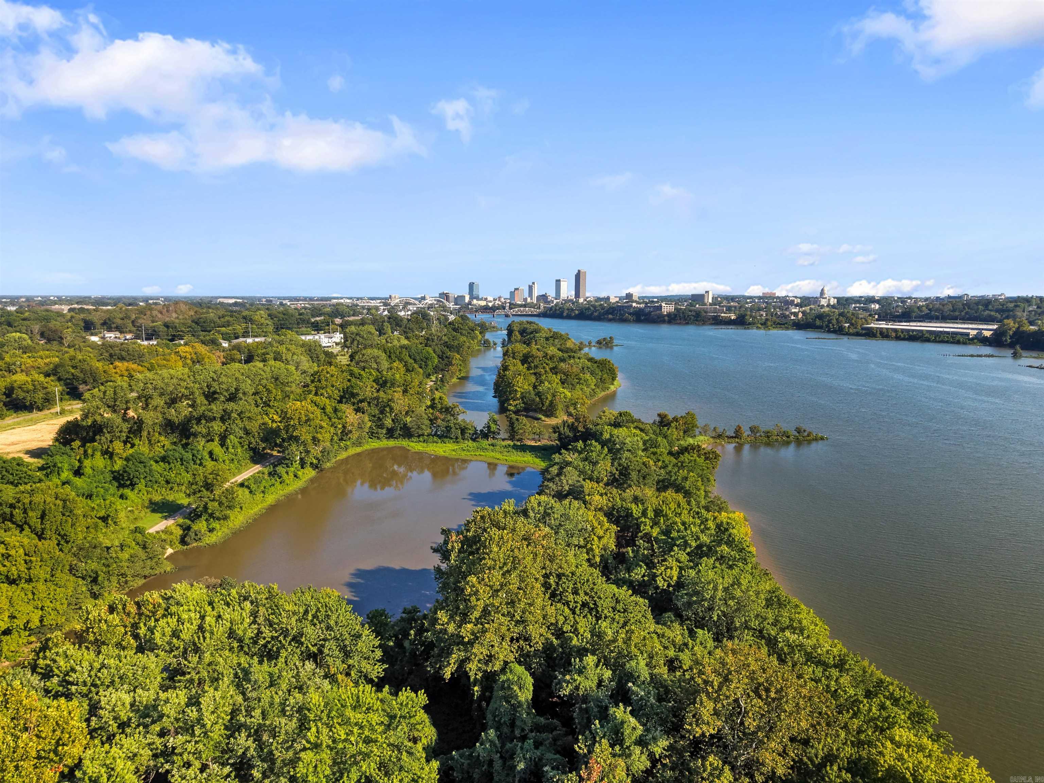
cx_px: 522
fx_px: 724
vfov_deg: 56.8
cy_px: 392
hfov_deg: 71.6
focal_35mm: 24
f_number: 1.8
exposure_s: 1/5000
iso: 250
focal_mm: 8.67
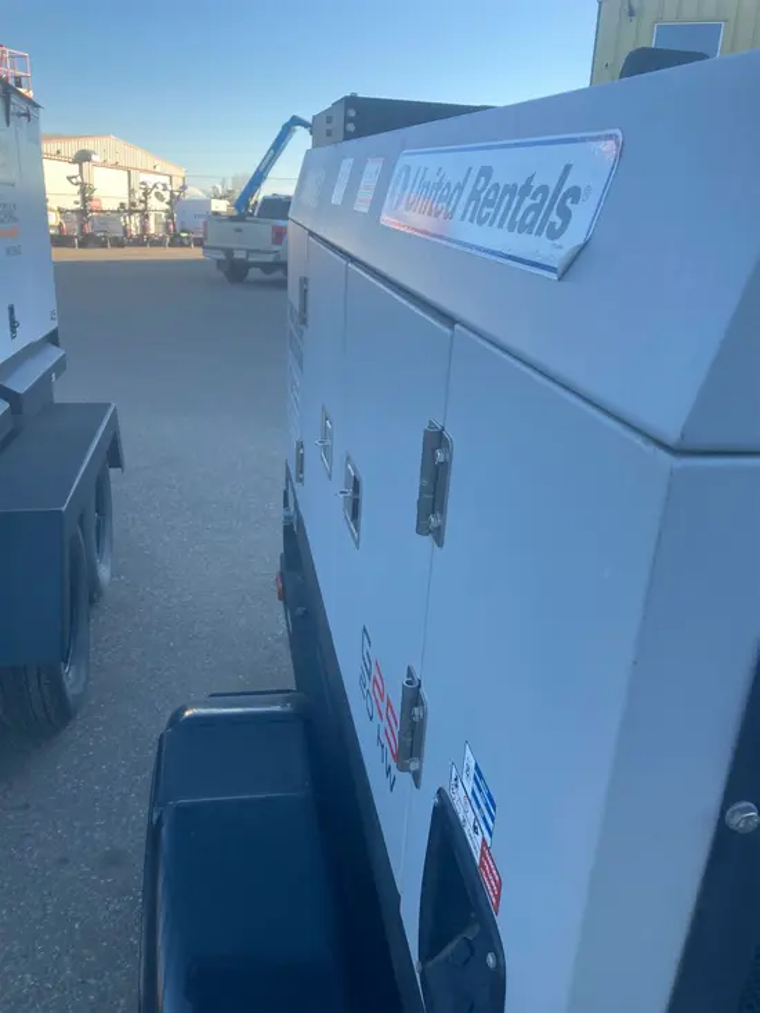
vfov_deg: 63.4
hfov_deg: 49.8
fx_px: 819
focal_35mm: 28
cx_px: 380
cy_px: 506
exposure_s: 1/279
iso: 20
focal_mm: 3.99
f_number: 1.8
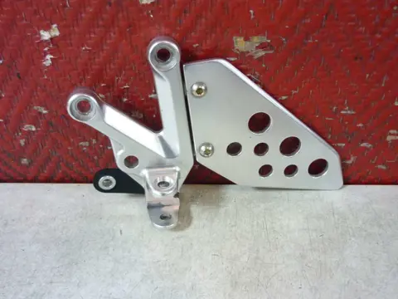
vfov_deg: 42.9
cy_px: 150
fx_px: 379
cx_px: 199
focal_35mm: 33
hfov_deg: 55.4
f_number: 2.8
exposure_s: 1/8
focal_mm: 5.5
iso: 400
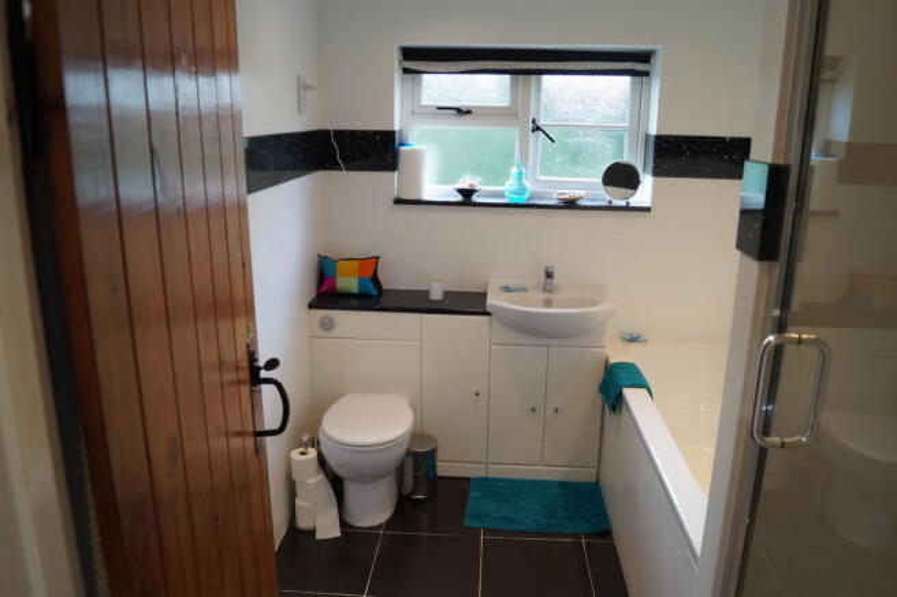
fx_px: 673
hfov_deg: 67.4
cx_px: 448
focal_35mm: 27
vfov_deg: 47.9
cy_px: 298
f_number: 4
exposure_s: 1/160
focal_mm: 18
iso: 640
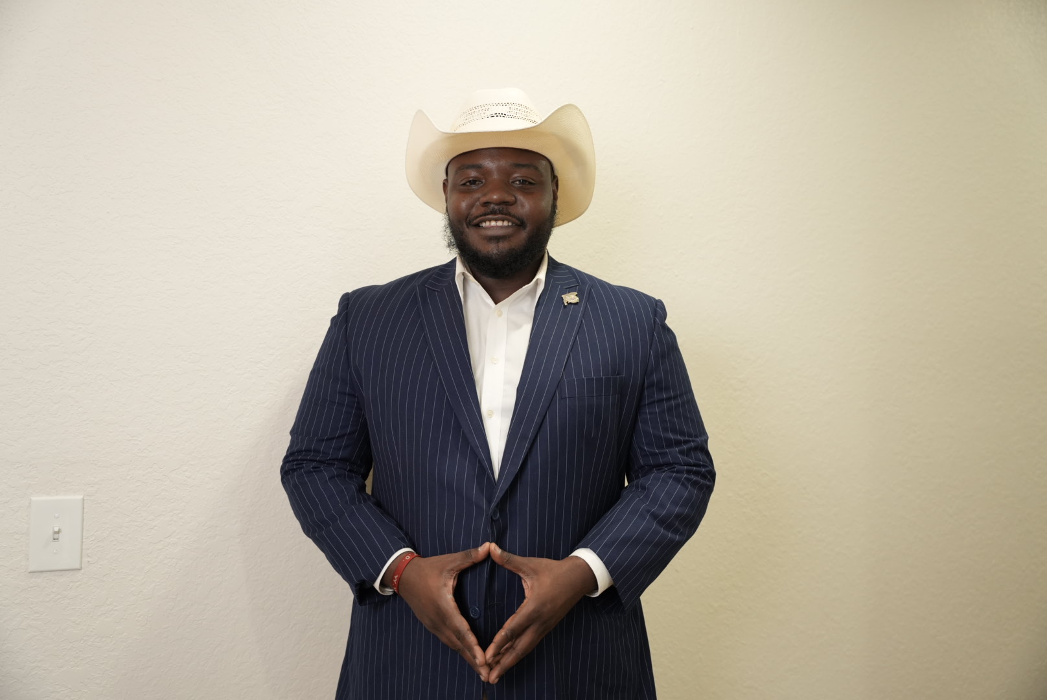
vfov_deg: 39.3
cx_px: 524
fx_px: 981
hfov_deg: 56.2
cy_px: 350
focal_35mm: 34
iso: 1250
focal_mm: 33.7
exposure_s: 1/125
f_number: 2.8
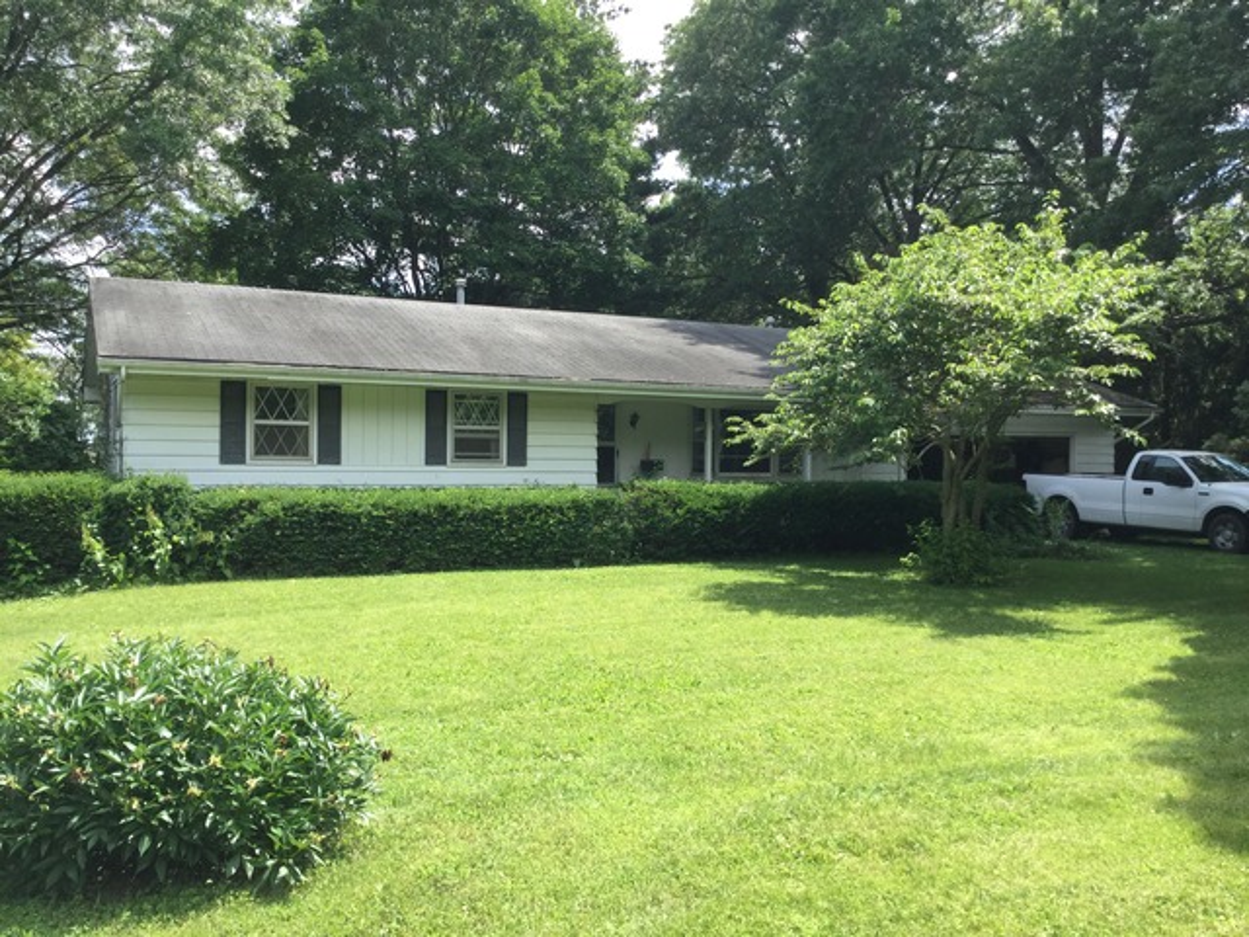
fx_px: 1119
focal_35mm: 31
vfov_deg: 45.4
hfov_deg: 58.4
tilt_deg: -0.8
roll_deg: -0.8
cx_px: 624
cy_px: 468
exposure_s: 1/476
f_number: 2.4
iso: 25
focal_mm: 3.3
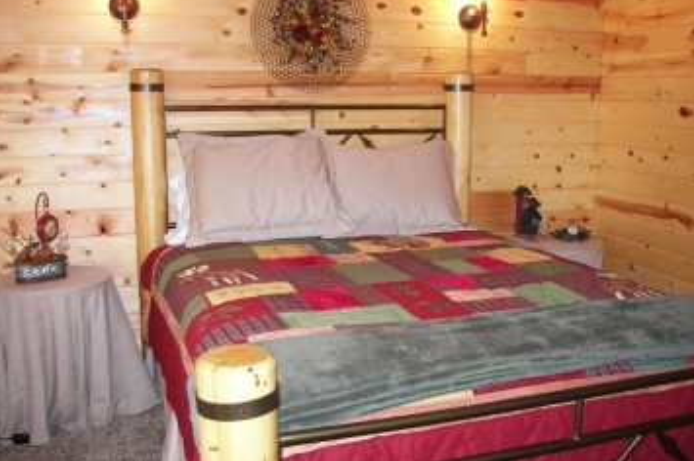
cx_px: 344
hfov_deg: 50.7
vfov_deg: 34.9
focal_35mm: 38
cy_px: 201
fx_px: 732
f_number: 2.8
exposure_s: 1/30
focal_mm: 6
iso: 100
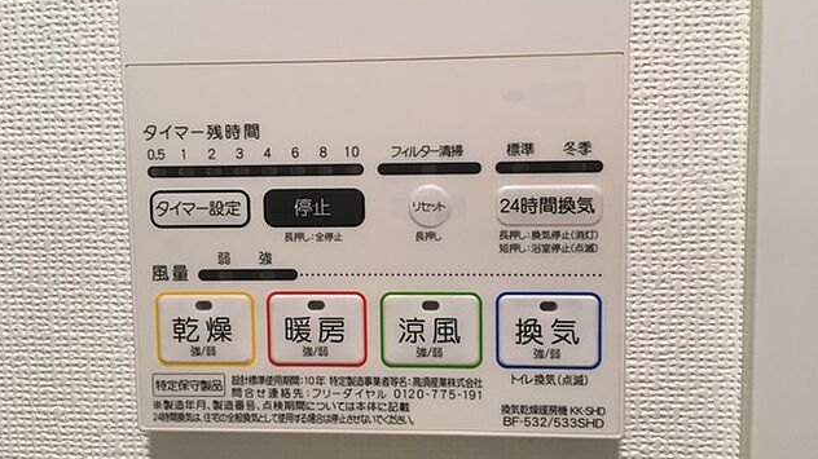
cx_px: 406
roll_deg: +0.3
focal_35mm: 32
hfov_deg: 61.0
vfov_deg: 36.6
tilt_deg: -4.4
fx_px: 694
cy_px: 233
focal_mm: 4.15
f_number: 2.2
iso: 50
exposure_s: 1/30
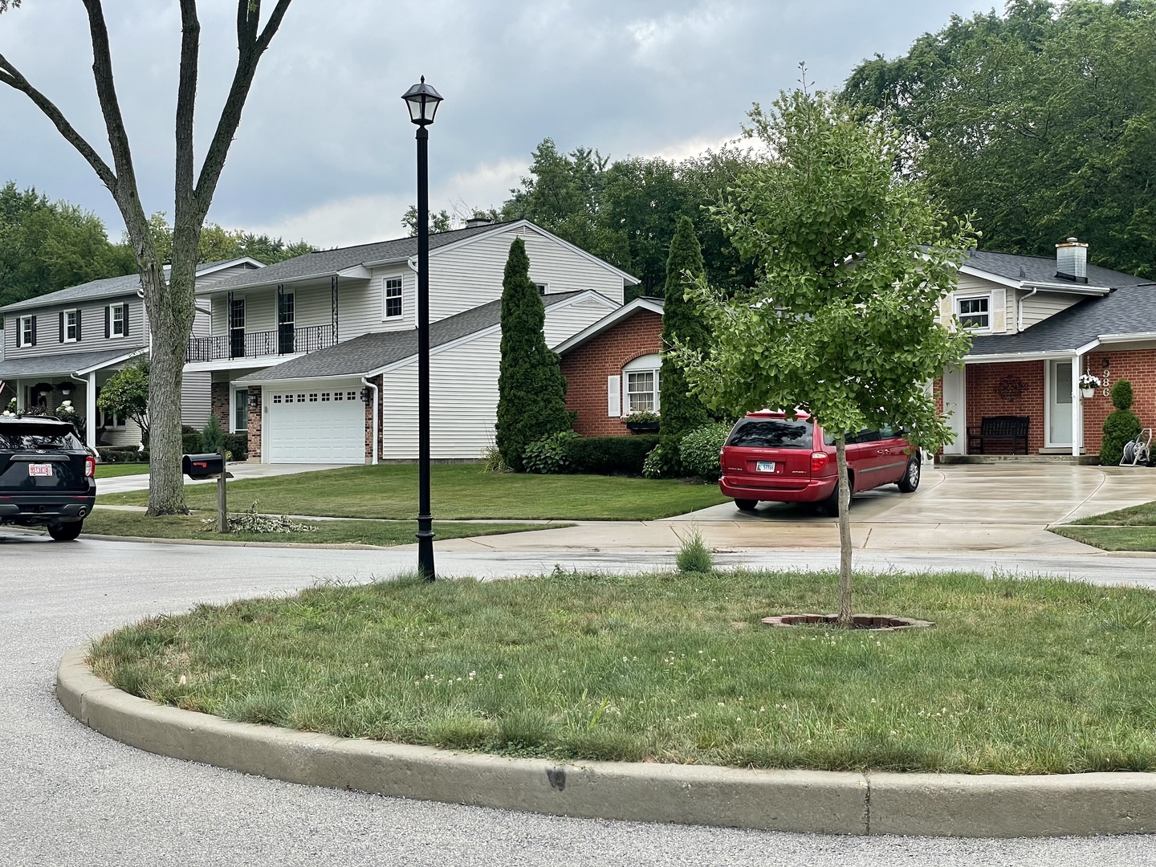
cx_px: 578
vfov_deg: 28.0
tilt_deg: +0.5
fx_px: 1737
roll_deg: +0.2
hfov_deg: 36.8
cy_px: 434
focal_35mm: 52
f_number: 2
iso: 25
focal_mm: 6
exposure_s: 1/296
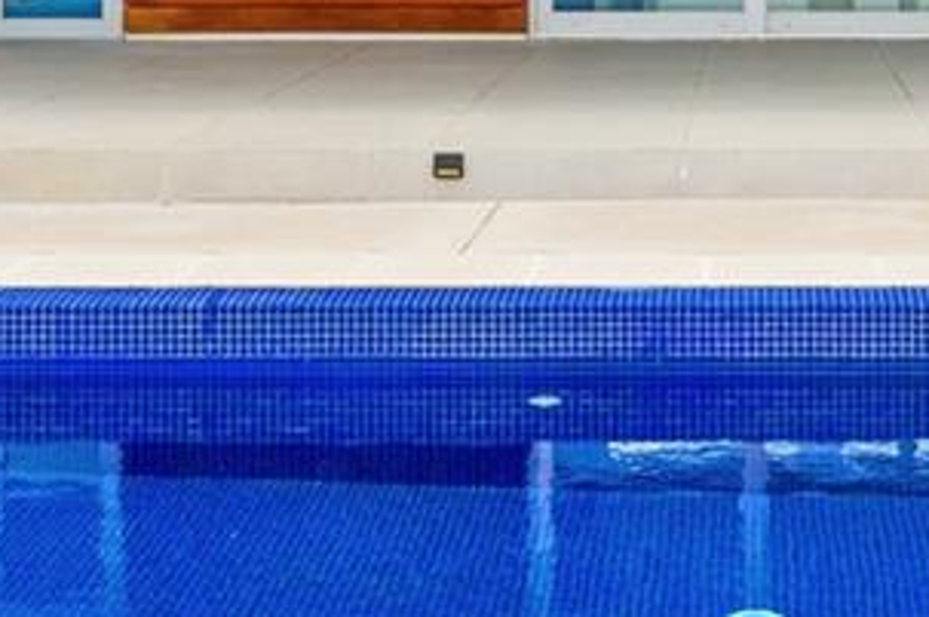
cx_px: 767
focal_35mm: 95
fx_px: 2448
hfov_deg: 21.2
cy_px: -167
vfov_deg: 13.8
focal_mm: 18
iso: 200
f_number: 9
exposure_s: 1/320
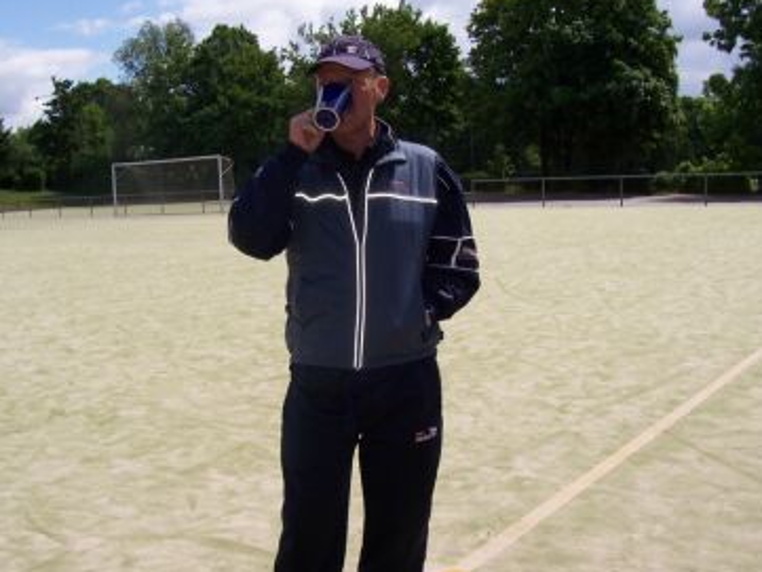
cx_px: 386
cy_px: 293
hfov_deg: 45.8
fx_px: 903
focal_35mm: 41
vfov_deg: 35.2
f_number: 5.6
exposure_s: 1/750
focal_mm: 5.6
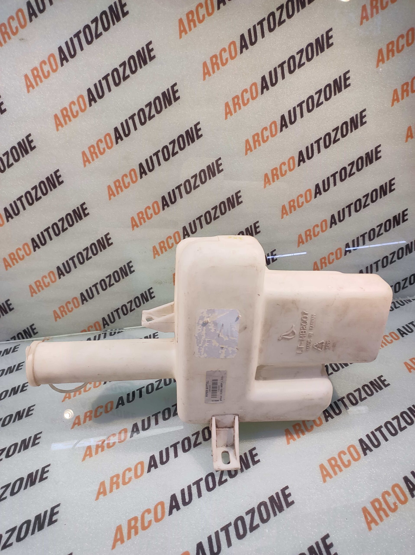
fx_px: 272
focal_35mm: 17
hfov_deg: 74.7
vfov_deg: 91.1
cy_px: 278
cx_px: 208
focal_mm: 4.74
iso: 142
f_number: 1.79
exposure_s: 1/33
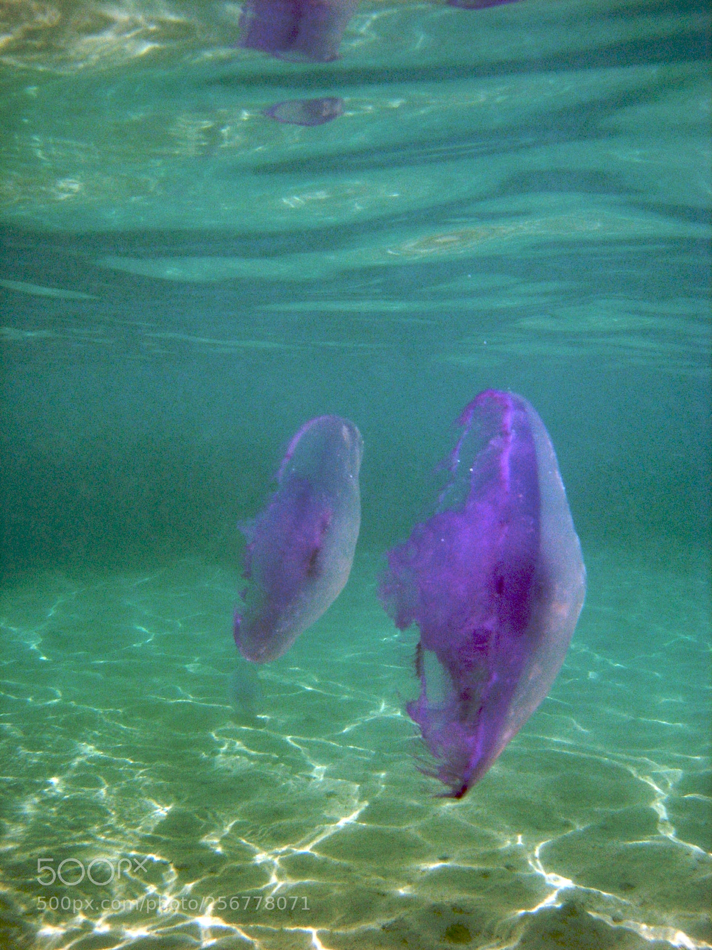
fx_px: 1042
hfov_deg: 37.7
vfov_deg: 49.0
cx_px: 356
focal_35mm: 38
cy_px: 475
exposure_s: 1/597
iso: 64
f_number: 4.8
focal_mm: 7.8
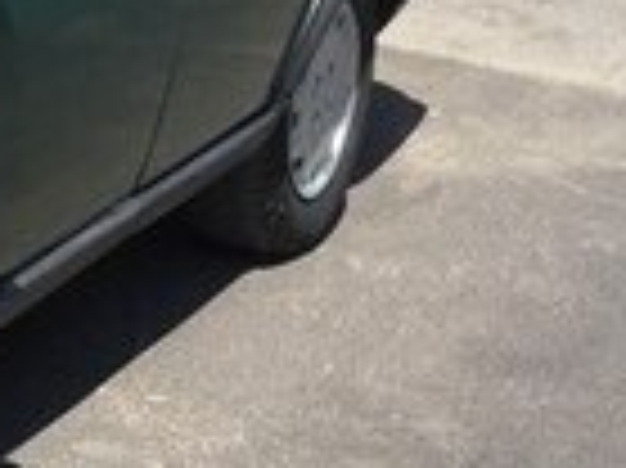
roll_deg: -3.0
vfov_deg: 10.7
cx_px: -590
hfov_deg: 12.7
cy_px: 79
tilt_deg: -13.8
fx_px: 2493
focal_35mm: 138
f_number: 2.2
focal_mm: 4.15
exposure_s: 1/964
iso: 32
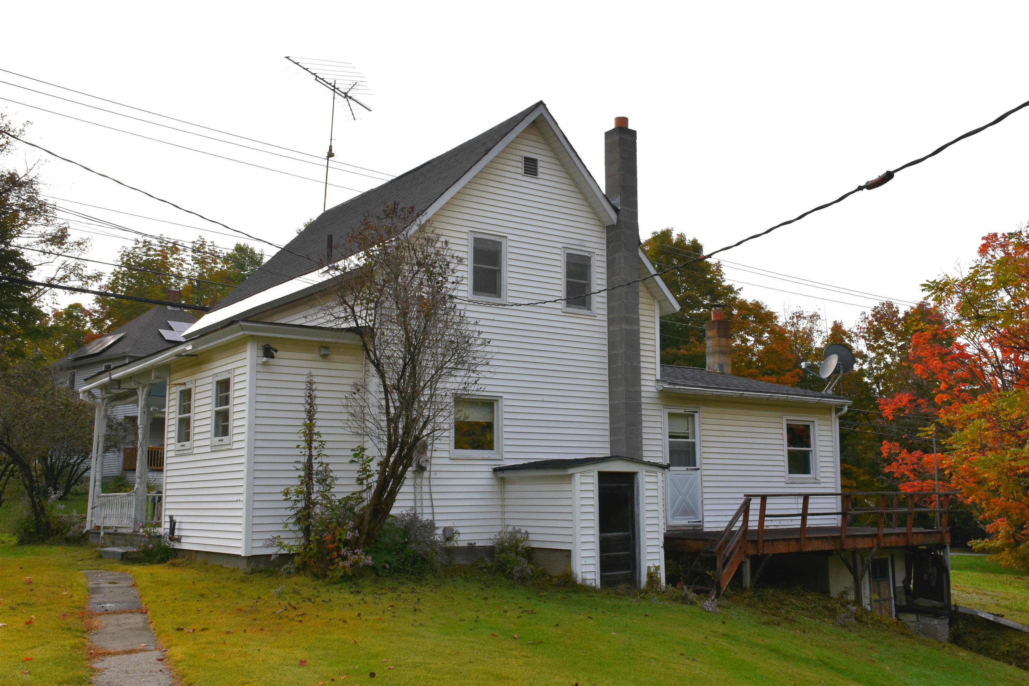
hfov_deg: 53.1
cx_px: 514
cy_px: 343
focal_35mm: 36
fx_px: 1029
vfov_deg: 36.9
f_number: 9
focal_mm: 24
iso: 100
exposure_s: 1/250
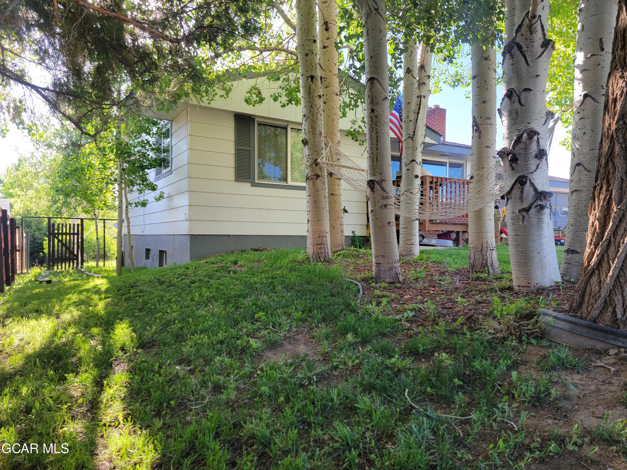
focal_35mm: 24
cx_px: 314
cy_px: 235
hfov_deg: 71.6
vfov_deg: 56.8
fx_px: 435
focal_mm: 6.7
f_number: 1.8
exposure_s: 1/120
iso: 25
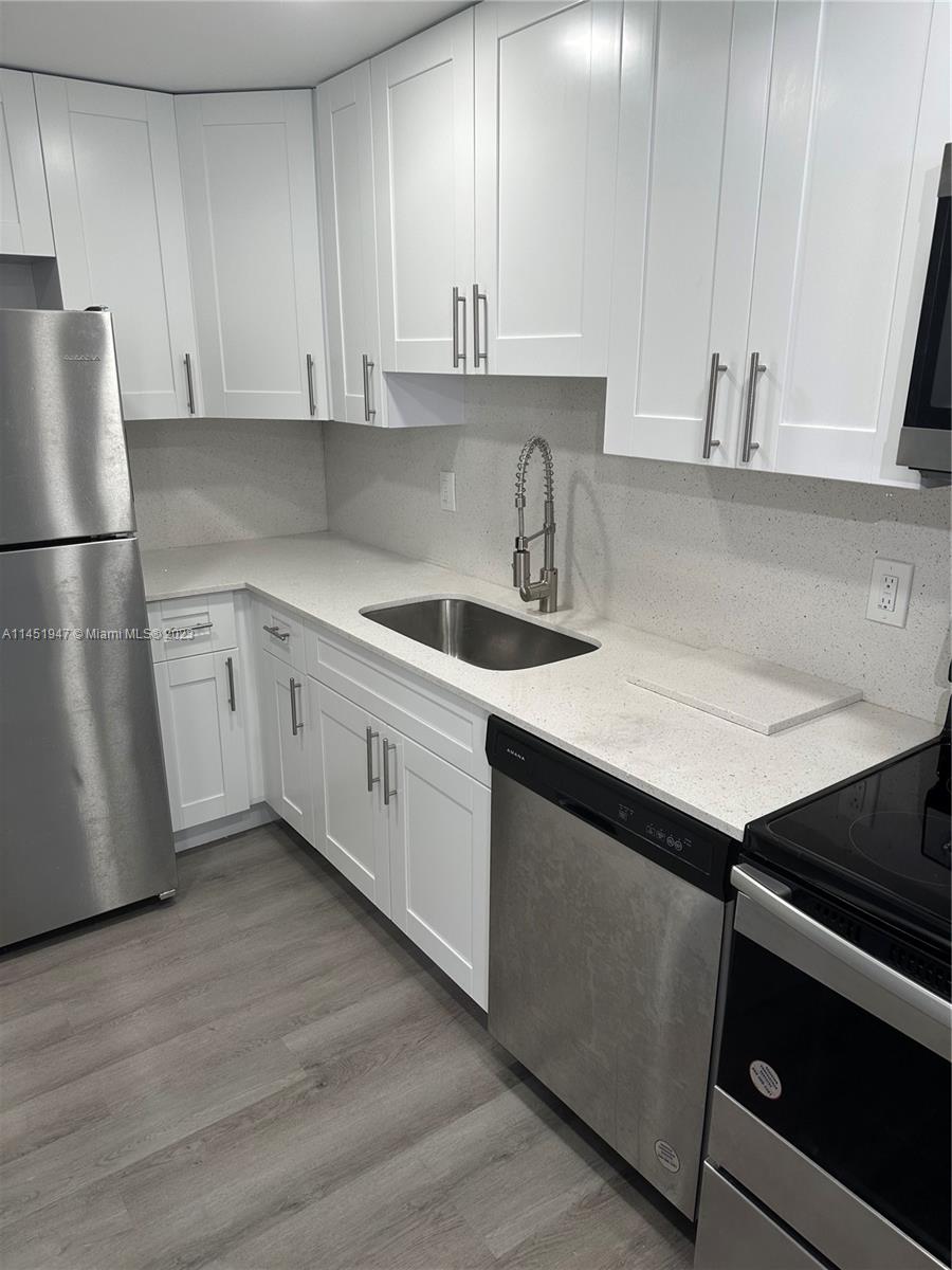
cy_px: 635
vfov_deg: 71.6
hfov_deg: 56.8
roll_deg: +0.1
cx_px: 476
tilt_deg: -17.1
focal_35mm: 24
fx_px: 880
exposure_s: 1/120
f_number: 1.78
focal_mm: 6.86
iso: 80
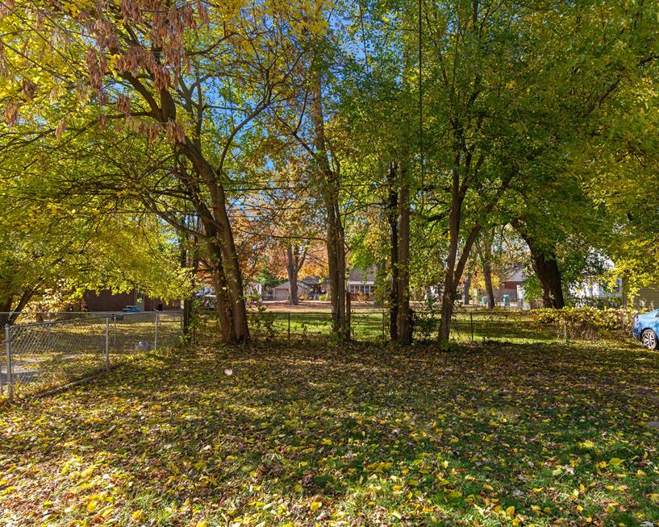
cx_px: 374
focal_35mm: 20
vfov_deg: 68.1
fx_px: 390
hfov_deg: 79.9
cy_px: 257
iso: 320
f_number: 9
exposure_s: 1/200
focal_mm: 17
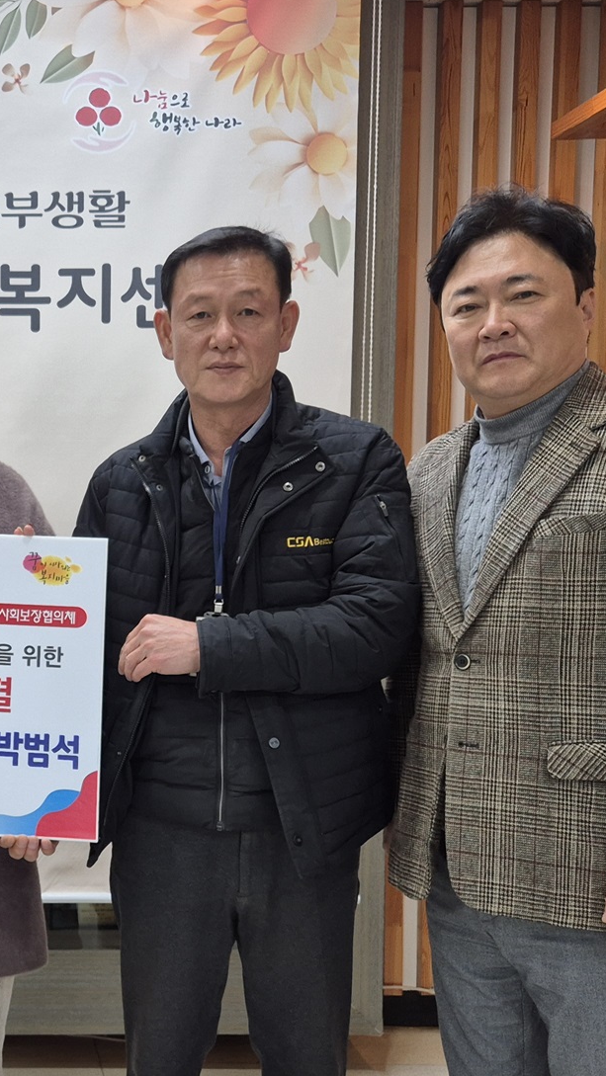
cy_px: 569
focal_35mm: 46
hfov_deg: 24.4
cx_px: -44
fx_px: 1313
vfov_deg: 44.6
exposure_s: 1/120
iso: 64
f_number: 1.8
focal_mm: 5.4
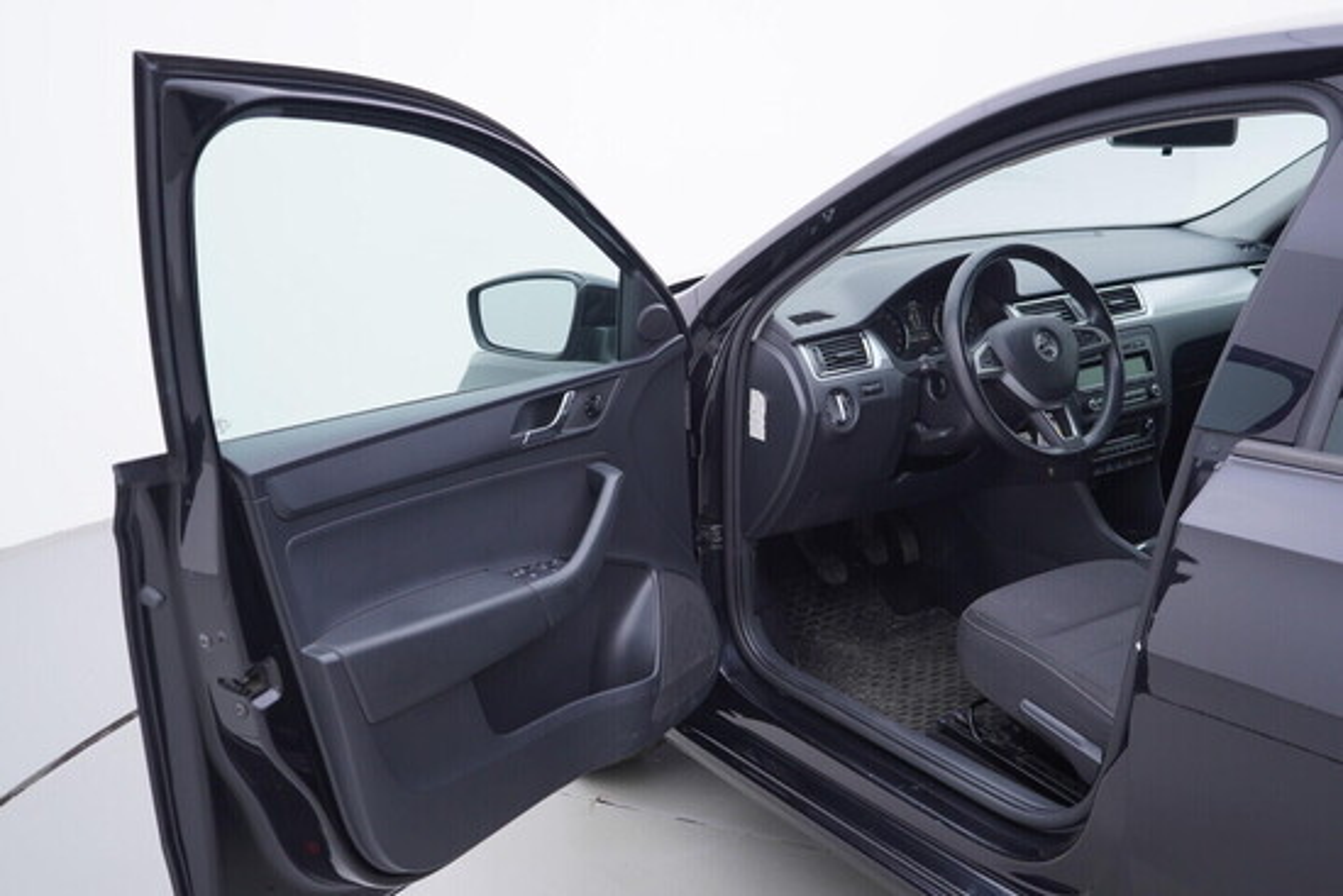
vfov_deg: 36.9
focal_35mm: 36
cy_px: 448
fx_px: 1343
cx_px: 672
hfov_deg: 53.1
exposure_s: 1/50
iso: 125
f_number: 3.2
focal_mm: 24
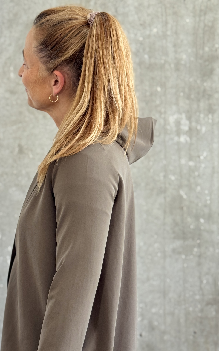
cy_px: 221
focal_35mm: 79
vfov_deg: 26.1
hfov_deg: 16.4
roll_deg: +0.8
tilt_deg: -1.4
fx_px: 755
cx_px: 52
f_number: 1.78
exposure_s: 1/50
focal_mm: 6.76
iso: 64
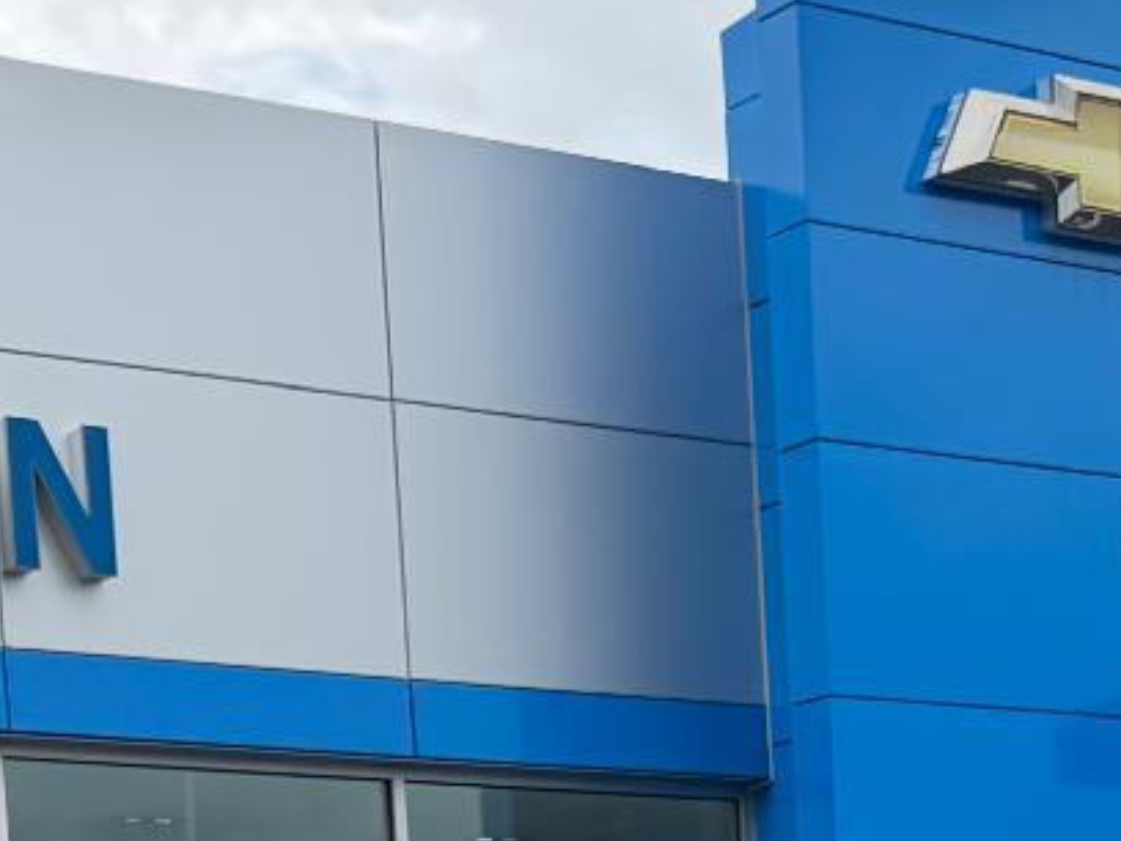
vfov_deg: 12.0
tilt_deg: -7.3
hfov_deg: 17.3
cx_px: 920
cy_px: 1542
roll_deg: +4.0
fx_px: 3659
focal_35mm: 113
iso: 100
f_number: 1.78
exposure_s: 1/2445
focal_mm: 6.76
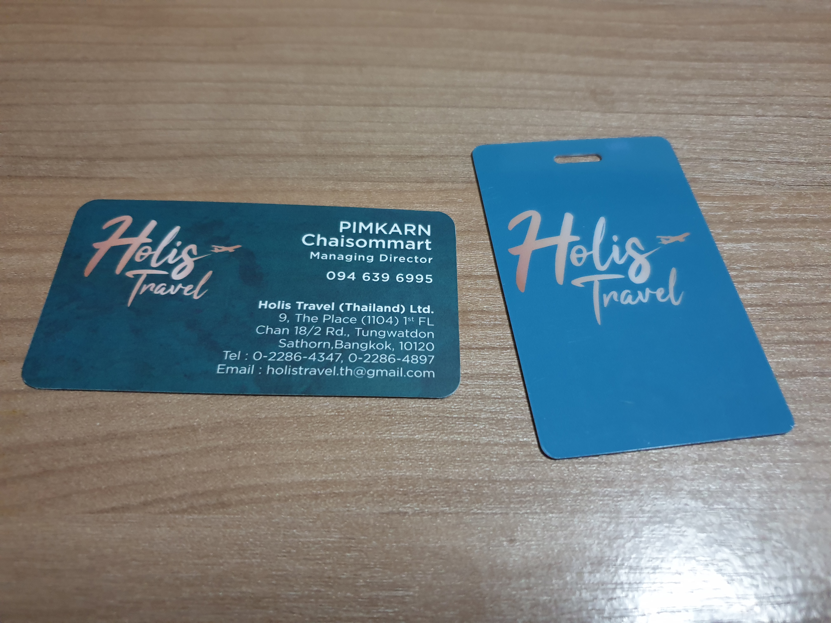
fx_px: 624
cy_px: 312
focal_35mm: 26
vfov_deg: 53.1
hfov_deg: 67.3
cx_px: 416
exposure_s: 1/17
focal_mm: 4.3
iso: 320
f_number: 1.5
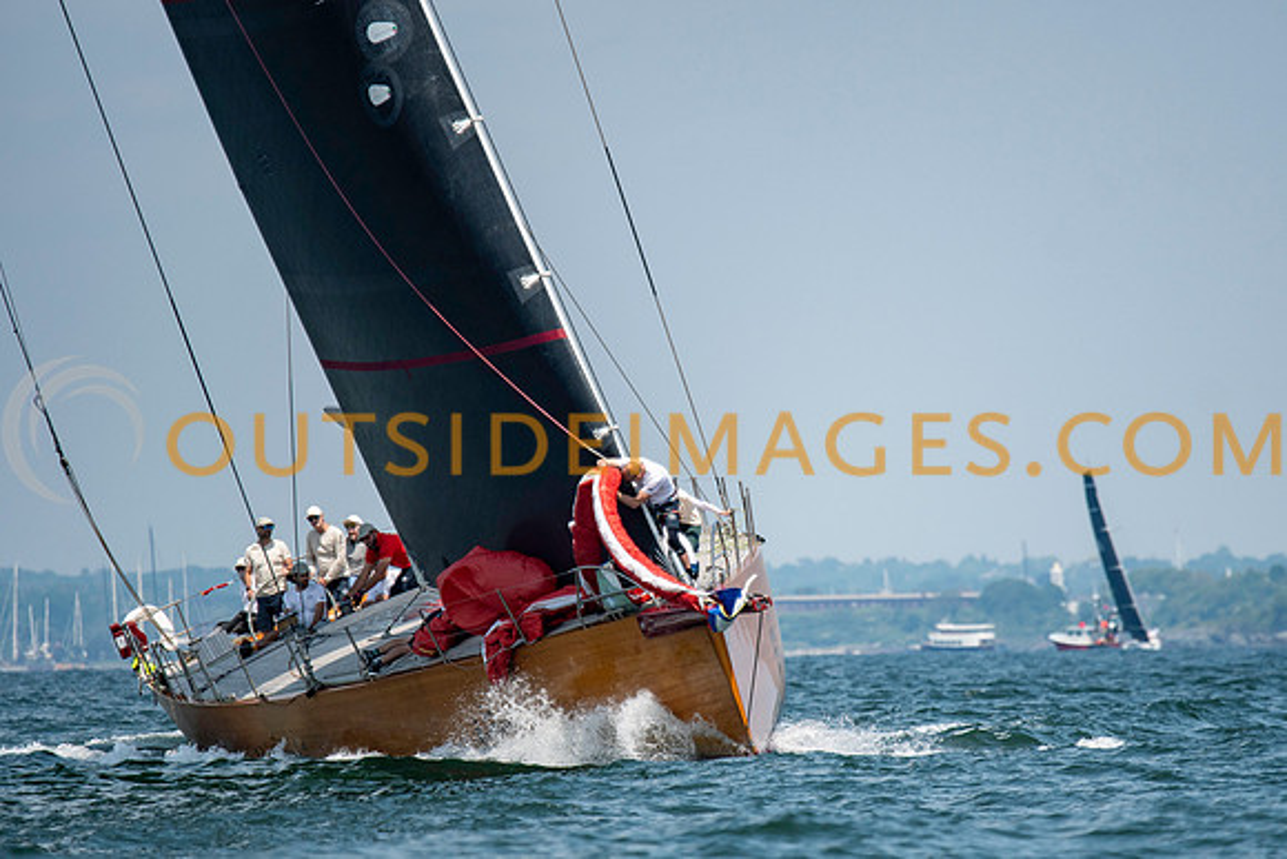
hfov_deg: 4.0
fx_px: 18481
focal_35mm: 517
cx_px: 724
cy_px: 483
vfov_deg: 2.7
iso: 200
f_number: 4
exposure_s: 1/4000
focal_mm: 300
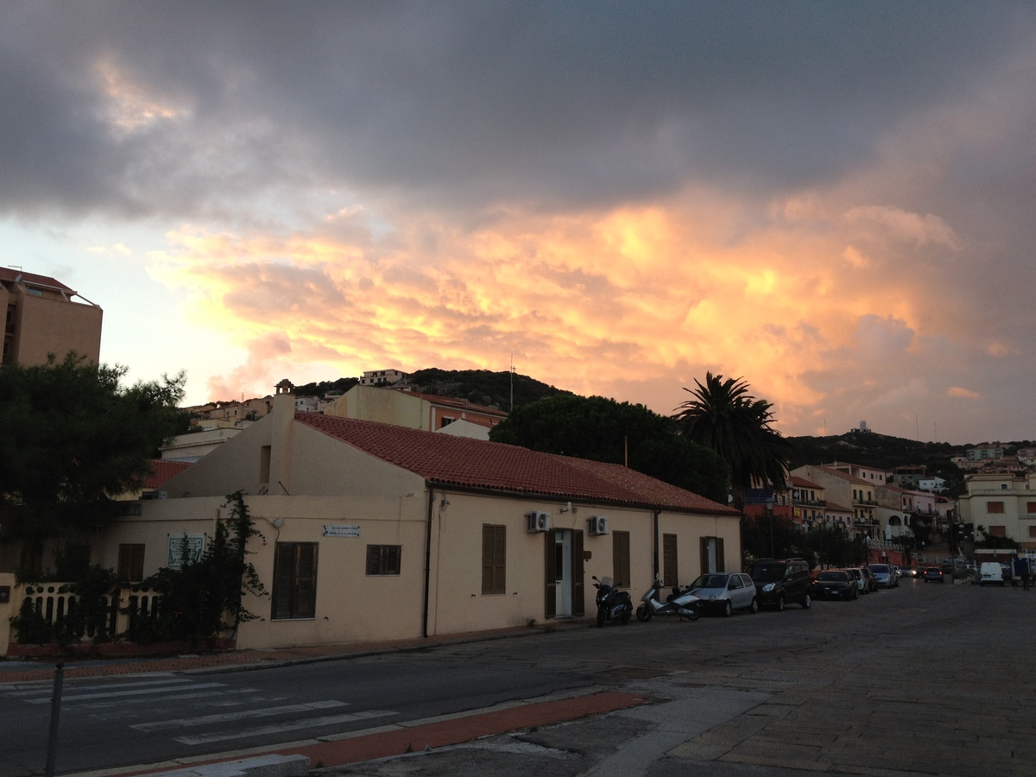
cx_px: 518
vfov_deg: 40.7
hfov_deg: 52.6
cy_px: 388
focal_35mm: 35
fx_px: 1047
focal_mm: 4.28
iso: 64
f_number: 2.4
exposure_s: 1/129
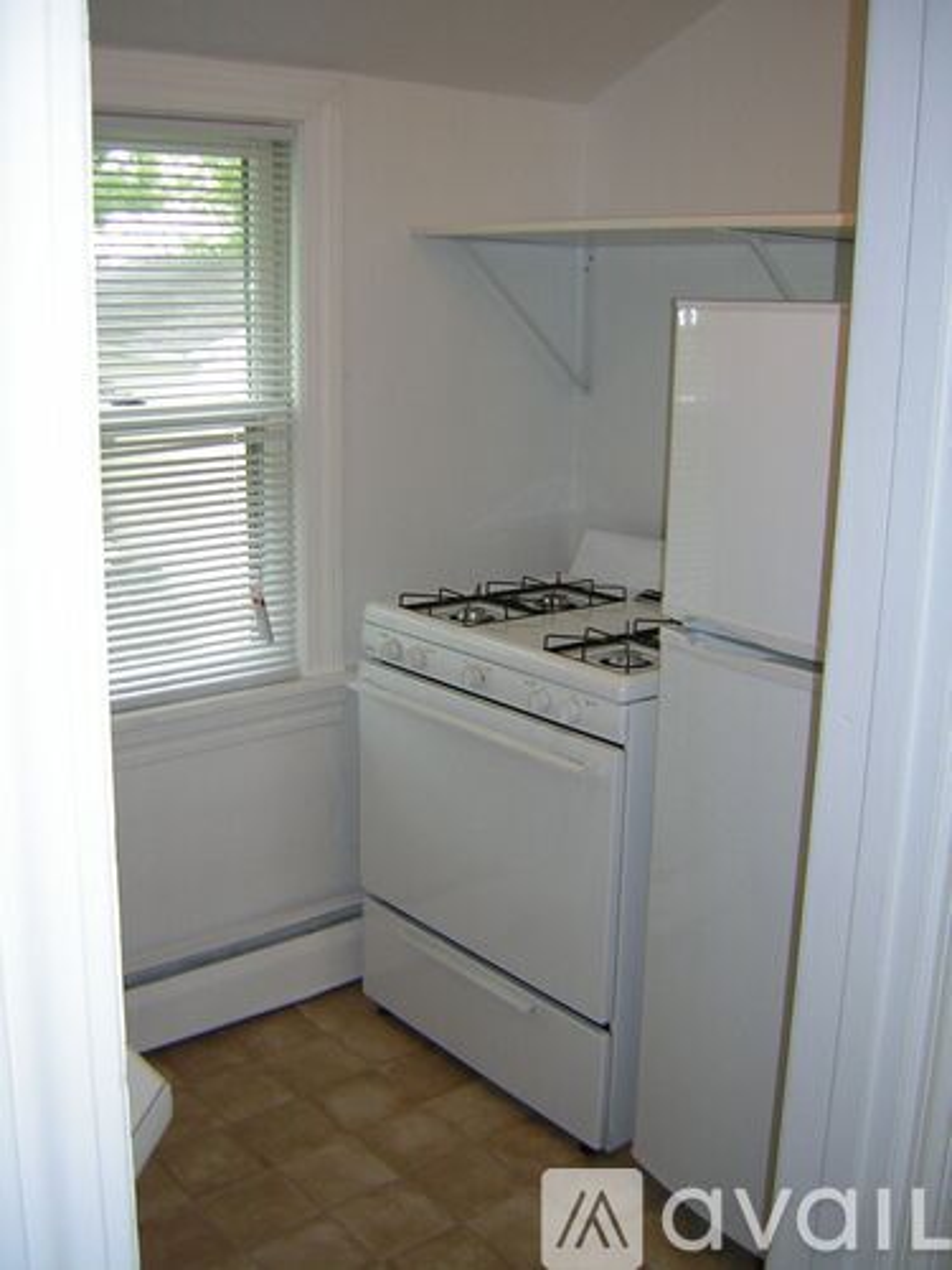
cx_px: 476
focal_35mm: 36
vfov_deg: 51.4
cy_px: 635
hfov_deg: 39.7
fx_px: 1320
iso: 50
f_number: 2.6
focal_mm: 4.7
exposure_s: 1/30
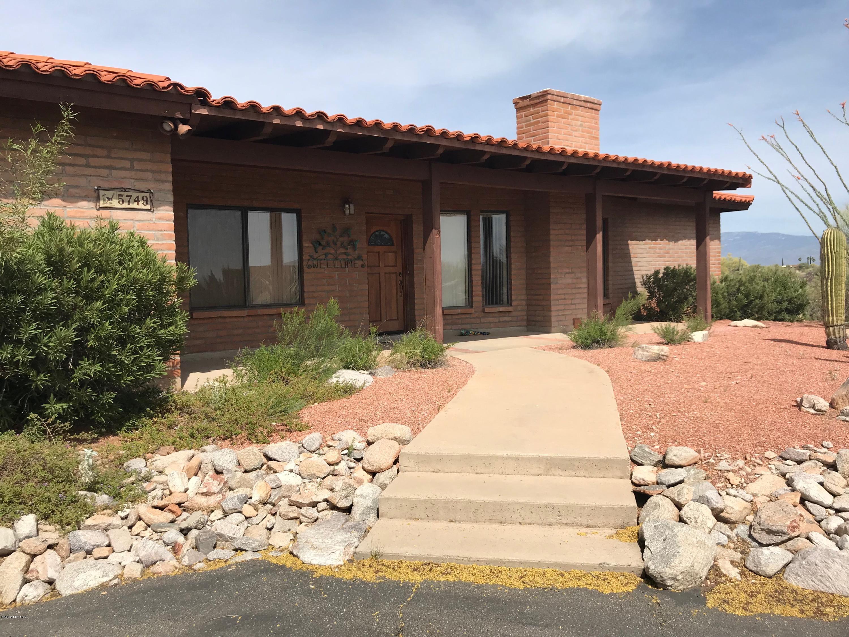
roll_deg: +1.6
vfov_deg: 49.7
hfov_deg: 63.4
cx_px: 424
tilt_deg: -3.8
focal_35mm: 28
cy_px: 318
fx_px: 687
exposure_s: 1/3546
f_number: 1.8
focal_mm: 3.99
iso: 20
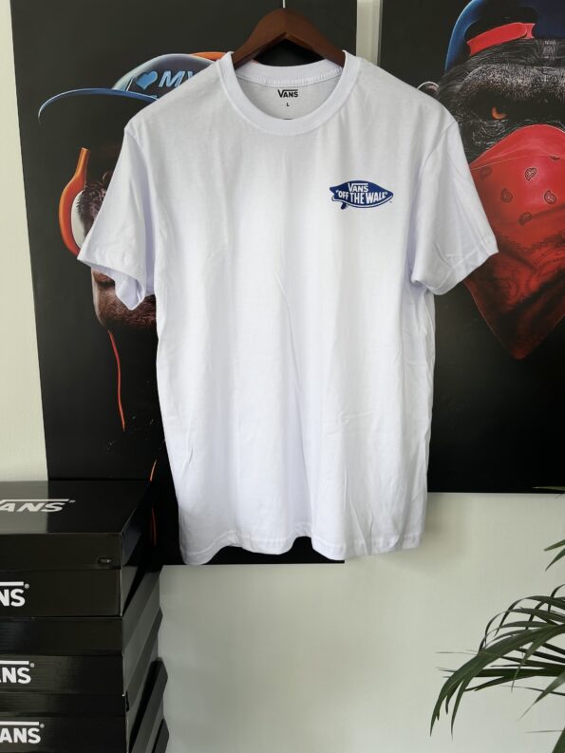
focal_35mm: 26
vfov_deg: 67.3
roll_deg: -1.3
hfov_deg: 53.1
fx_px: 566
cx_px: 282
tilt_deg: -9.4
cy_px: 376
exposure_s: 1/294
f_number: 1.5
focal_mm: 5.7
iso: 50
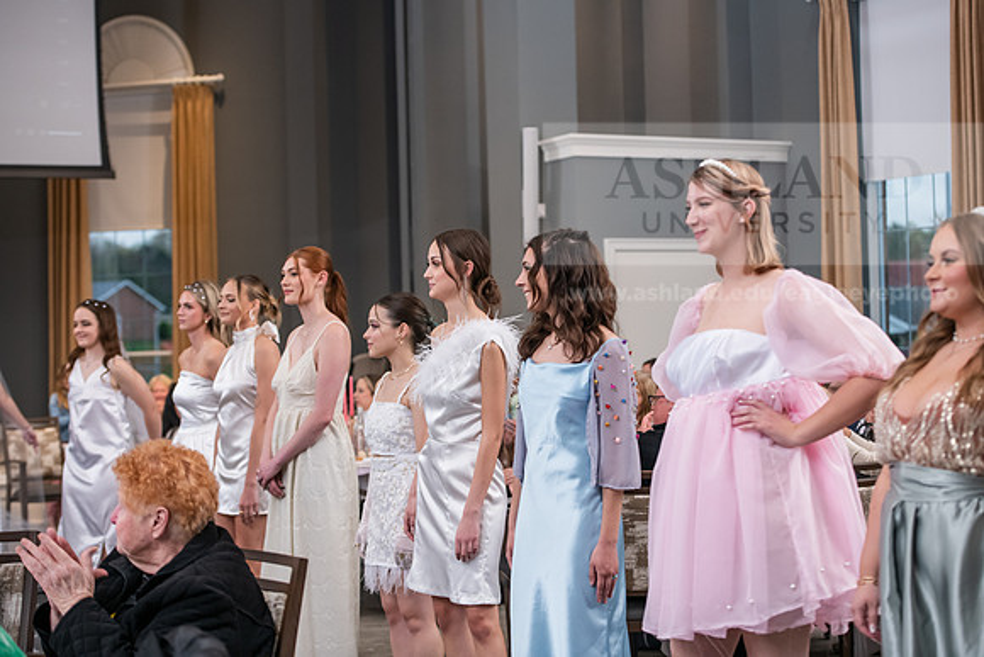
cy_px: 328
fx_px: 1914
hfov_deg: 28.8
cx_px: 492
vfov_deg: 19.5
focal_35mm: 70
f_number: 3.5
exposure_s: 1/250
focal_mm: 70
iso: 1600
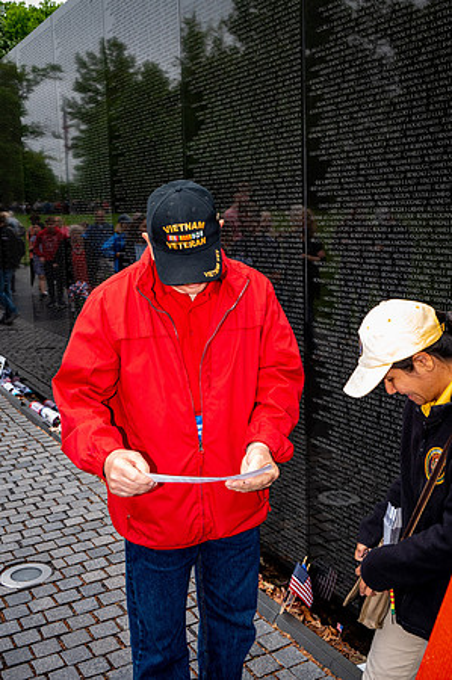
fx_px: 755
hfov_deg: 33.3
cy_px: 340
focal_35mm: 40
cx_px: 226
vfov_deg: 48.5
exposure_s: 1/640
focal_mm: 40
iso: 1400
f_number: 8
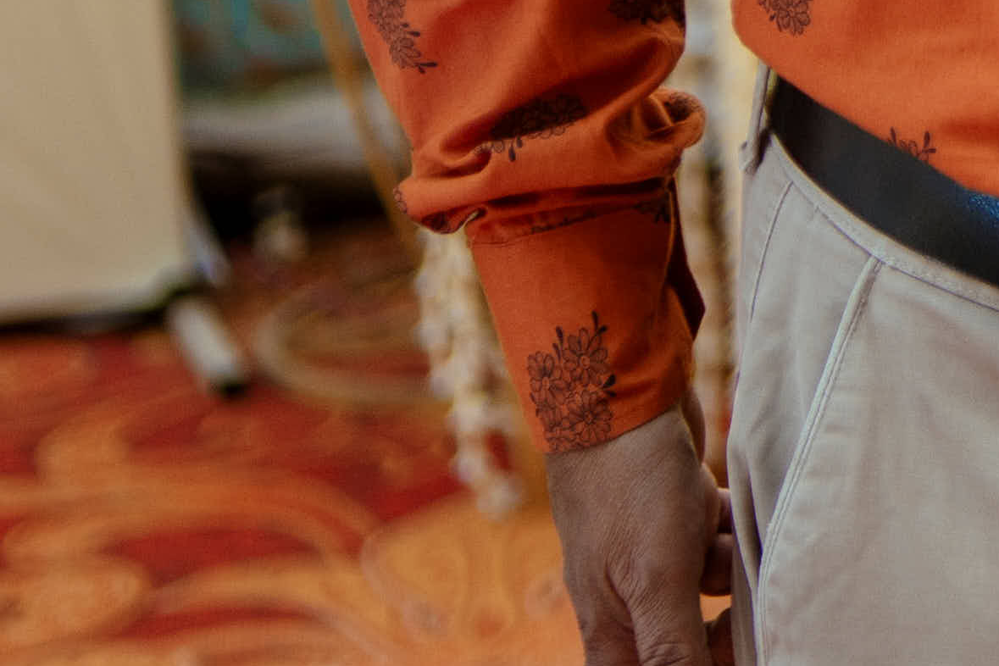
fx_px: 5772
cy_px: -836
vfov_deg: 6.3
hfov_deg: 8.9
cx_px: 2447
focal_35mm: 208
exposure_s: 1/400
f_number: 1.4
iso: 200
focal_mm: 35
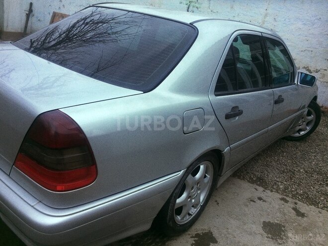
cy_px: 123
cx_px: 164
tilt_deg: -19.7
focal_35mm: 29
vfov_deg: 48.2
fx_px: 275
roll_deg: -11.6
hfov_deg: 61.7
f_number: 2.2
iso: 32
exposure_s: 1/672
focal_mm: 4.15
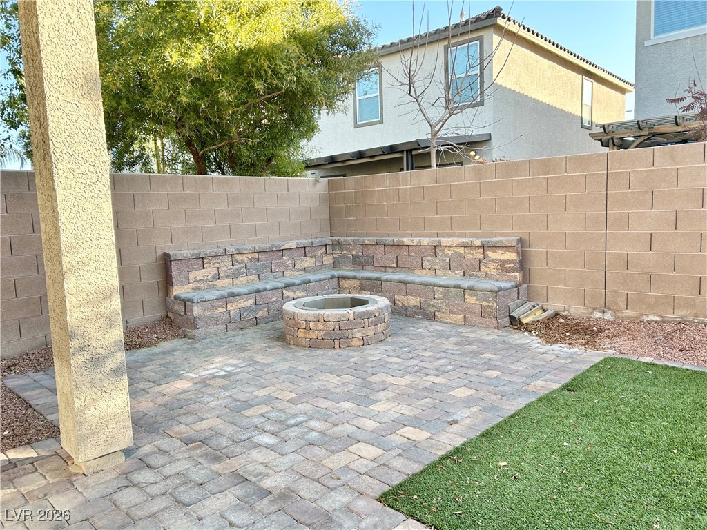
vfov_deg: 53.1
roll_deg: +2.9
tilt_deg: -5.6
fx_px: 531
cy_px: 265
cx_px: 354
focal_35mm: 26
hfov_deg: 67.3
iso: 50
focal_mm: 5.7
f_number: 1.5
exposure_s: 1/427
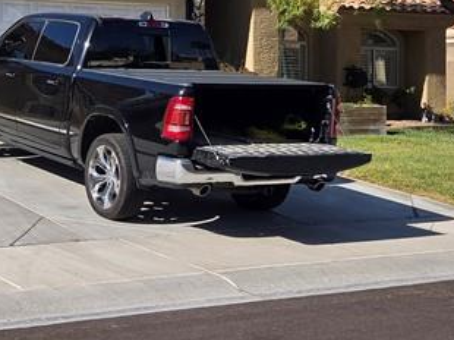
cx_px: 85
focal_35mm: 76
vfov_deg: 19.0
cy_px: 38
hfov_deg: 25.2
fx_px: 996
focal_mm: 5.4
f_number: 1.8
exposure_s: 1/4244
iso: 80
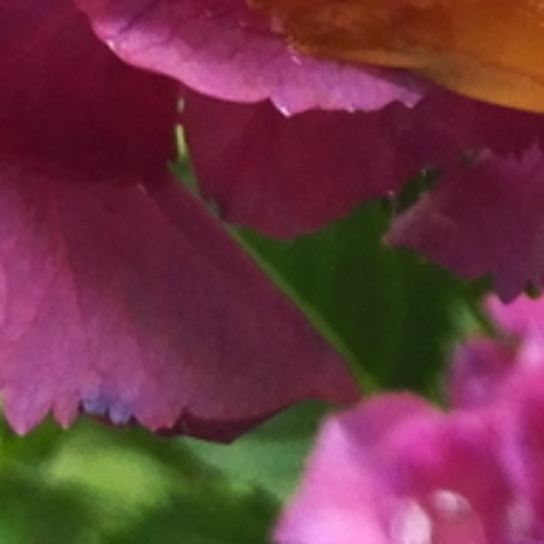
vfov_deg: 10.2
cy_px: -541
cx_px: 290
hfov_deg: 11.0
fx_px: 2827
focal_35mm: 159
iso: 160
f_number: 2
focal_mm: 3.8
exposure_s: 1/100
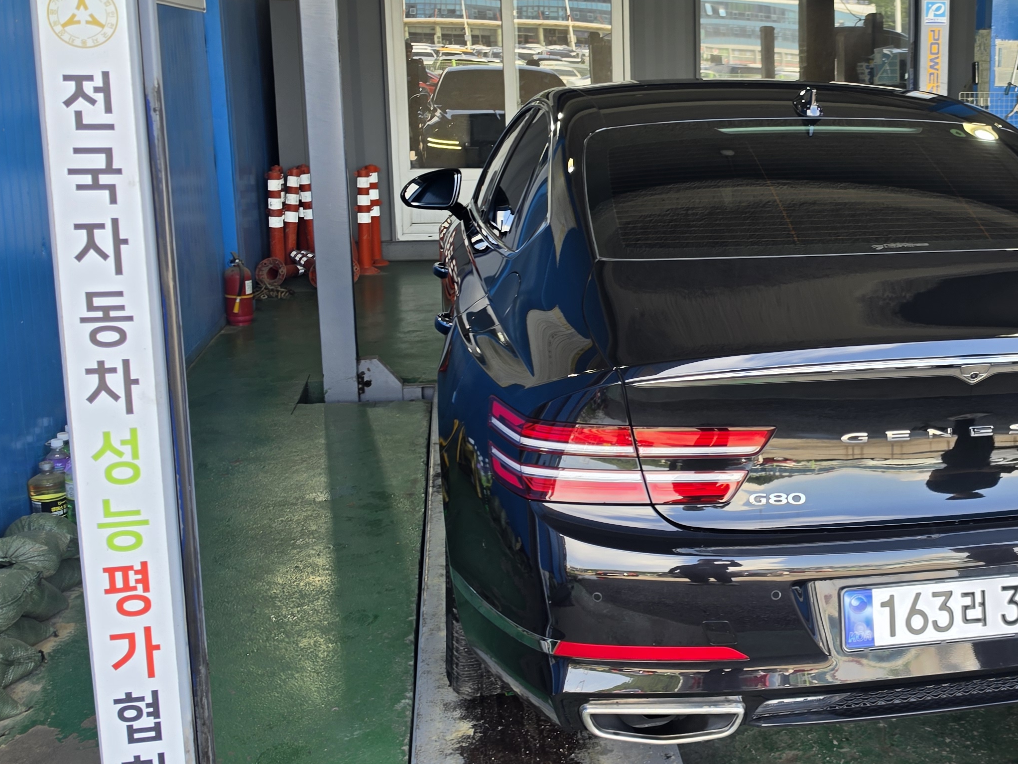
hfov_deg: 40.3
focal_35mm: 45
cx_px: 822
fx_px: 1323
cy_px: 328
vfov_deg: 32.1
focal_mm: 6.5
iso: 12
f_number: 1.4
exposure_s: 1/120
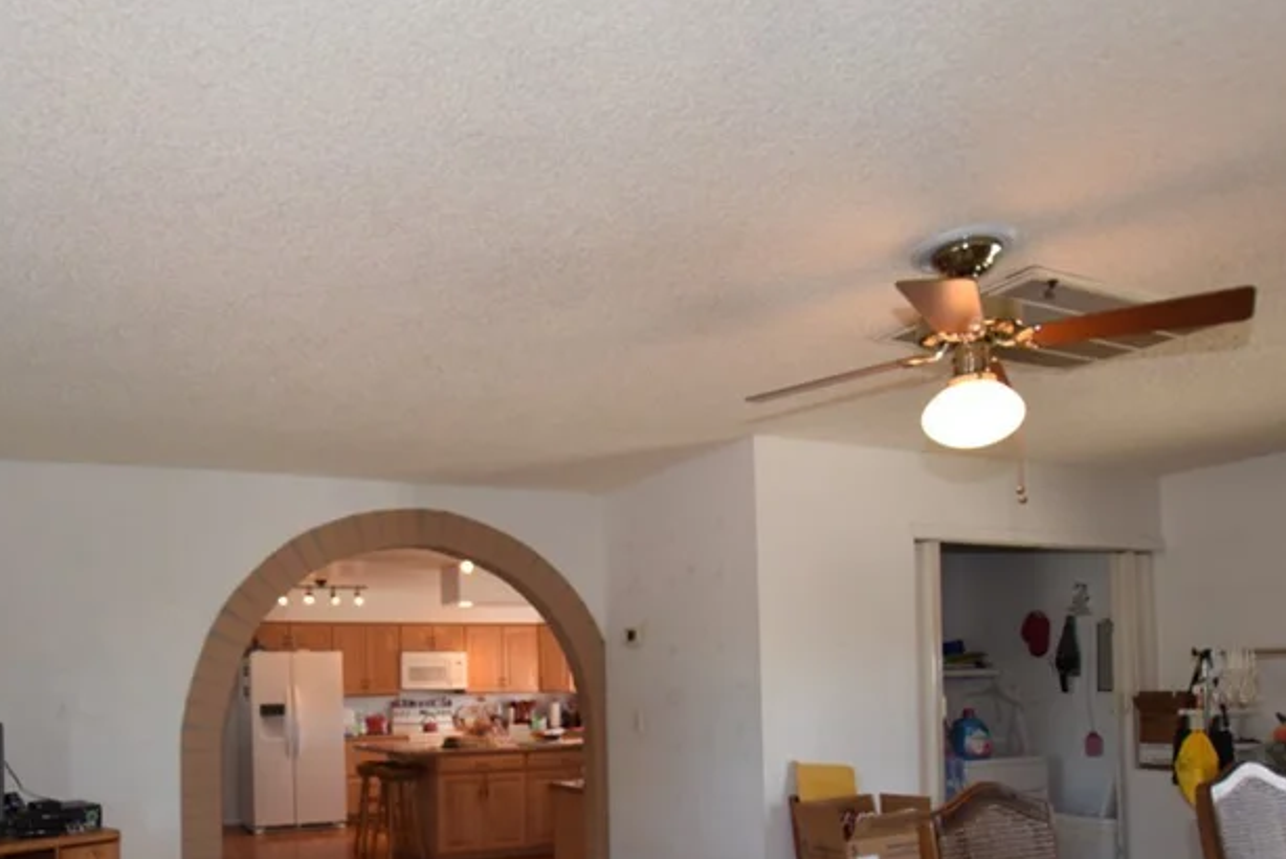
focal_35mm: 25
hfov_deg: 69.1
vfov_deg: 48.6
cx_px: 411
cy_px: 680
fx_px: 893
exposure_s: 1/100
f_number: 5
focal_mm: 10
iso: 800
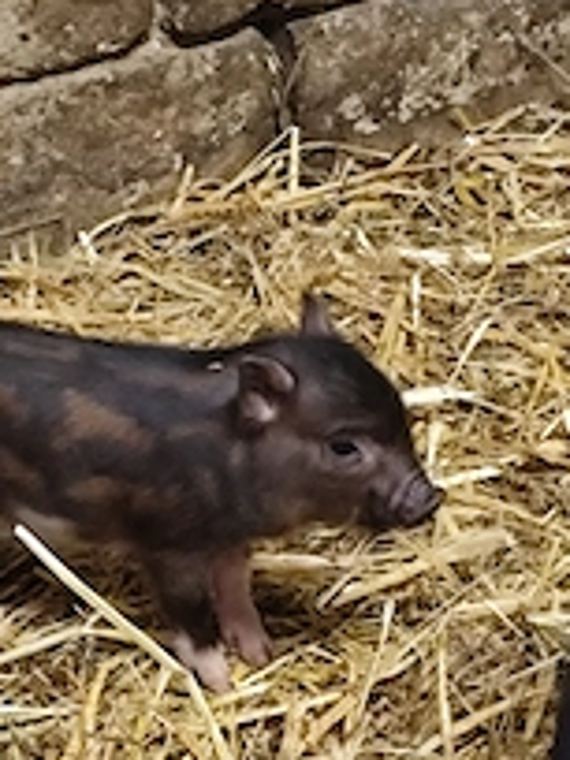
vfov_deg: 7.4
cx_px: 145
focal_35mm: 268
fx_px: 5884
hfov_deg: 5.5
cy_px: 570
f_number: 1.65
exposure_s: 1/25
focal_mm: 6.14
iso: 2000
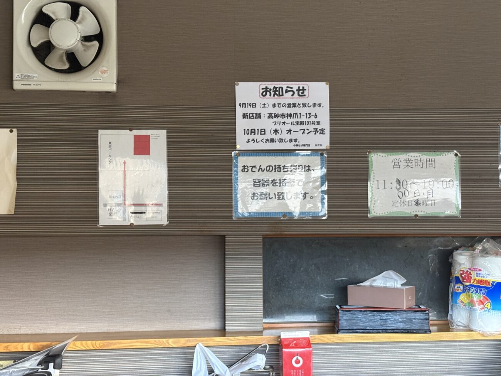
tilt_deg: +0.4
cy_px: 188
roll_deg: +0.7
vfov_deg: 28.0
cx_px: 250
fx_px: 753
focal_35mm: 52
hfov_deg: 36.8
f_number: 1.6
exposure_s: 1/40
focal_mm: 5.96
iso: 320
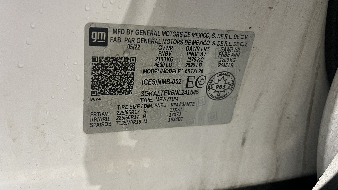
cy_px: 74
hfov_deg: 66.1
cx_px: 170
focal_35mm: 29
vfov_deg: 40.0
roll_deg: -6.0
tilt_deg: -15.7
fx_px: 260
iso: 250
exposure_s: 1/60
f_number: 1.5
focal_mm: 5.7
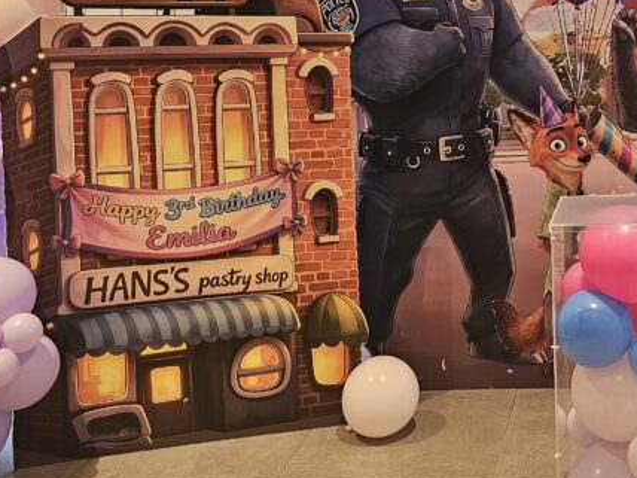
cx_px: 601
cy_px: 33
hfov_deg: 32.7
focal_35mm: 55
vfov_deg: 25.6
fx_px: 1012
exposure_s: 1/100
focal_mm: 6.3
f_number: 1.7
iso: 500
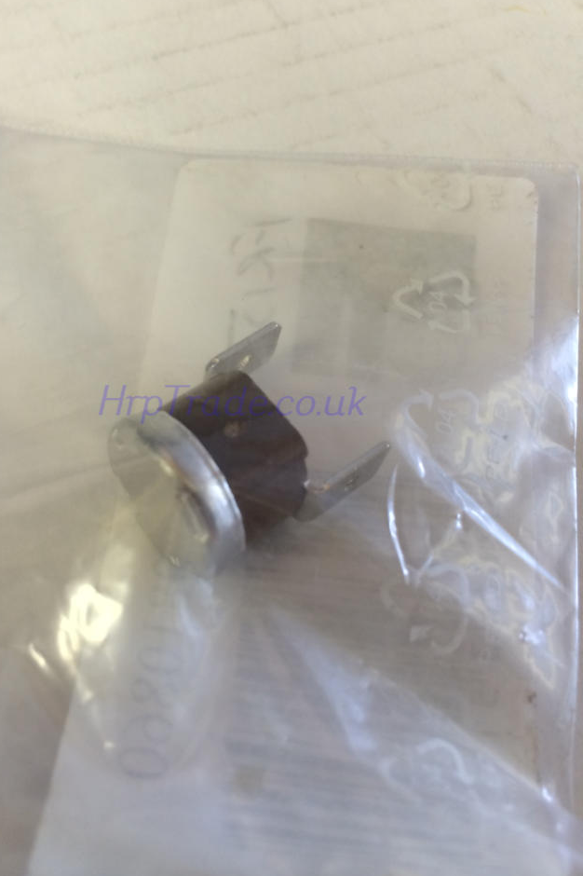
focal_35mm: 34
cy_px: 404
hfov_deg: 38.7
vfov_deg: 55.8
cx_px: 233
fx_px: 826
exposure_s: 1/33
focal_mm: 4.12
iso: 100
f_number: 2.2
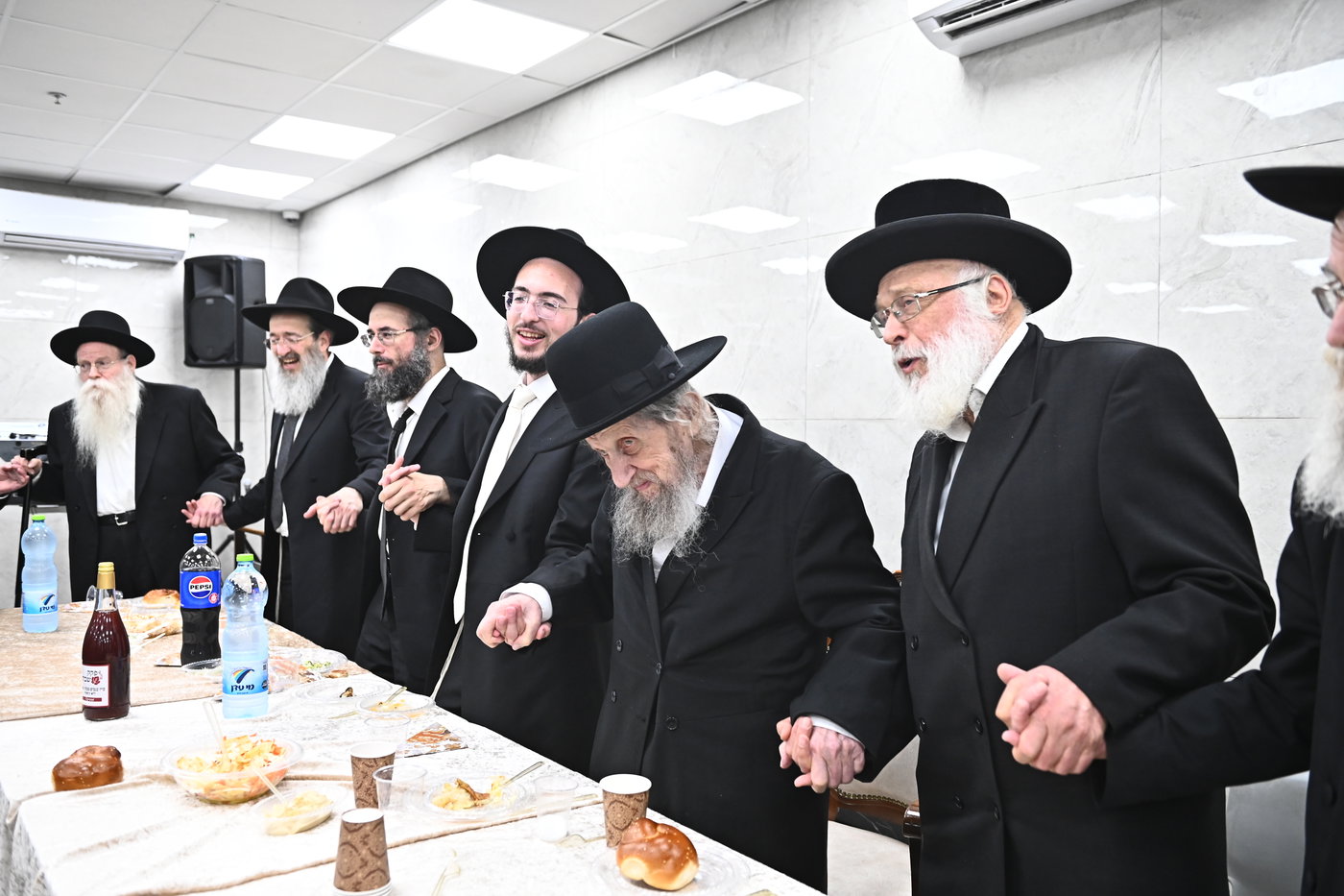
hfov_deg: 65.5
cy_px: 448
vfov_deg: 46.4
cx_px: 672
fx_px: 1045
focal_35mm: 28
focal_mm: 28
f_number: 3.5
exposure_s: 1/200
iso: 2500
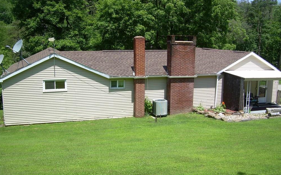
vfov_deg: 31.3
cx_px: 140
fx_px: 314
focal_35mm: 41
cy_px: 89
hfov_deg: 48.2
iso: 50
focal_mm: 6.3
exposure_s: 1/648
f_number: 2.8
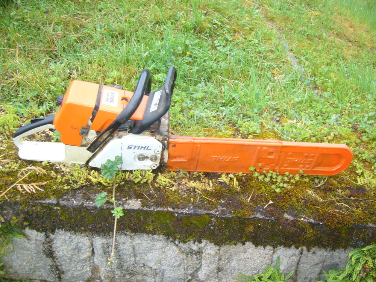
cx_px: 188
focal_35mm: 35
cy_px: 141
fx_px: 380
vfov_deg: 40.7
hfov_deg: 52.6
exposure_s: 1/100
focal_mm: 5.8
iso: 80
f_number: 2.8
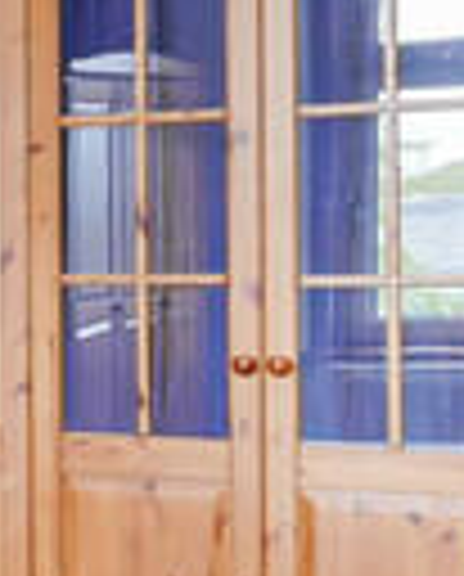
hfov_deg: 11.7
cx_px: -631
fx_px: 1864
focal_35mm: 109
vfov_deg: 17.6
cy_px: 310
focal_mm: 7
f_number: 4
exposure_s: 1/60
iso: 1250
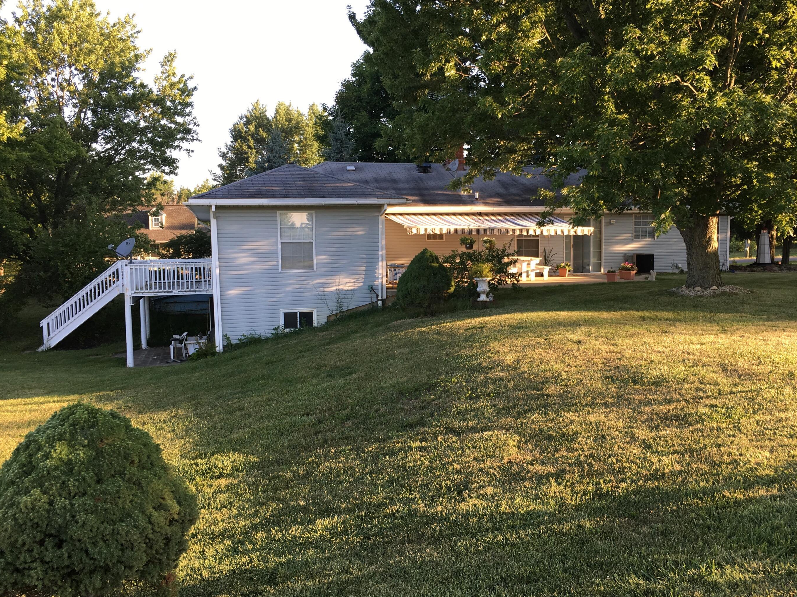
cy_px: 295
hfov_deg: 56.7
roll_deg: +1.0
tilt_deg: -5.1
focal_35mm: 32
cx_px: 438
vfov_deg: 44.2
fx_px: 737
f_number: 2.2
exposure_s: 1/122
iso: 25
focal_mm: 4.15
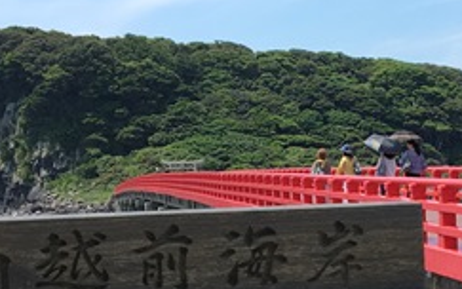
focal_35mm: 101
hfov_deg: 20.3
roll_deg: +1.8
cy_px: 226
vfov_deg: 12.9
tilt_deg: -1.5
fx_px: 1272
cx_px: 384
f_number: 2.2
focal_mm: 4.15
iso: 25
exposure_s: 1/950
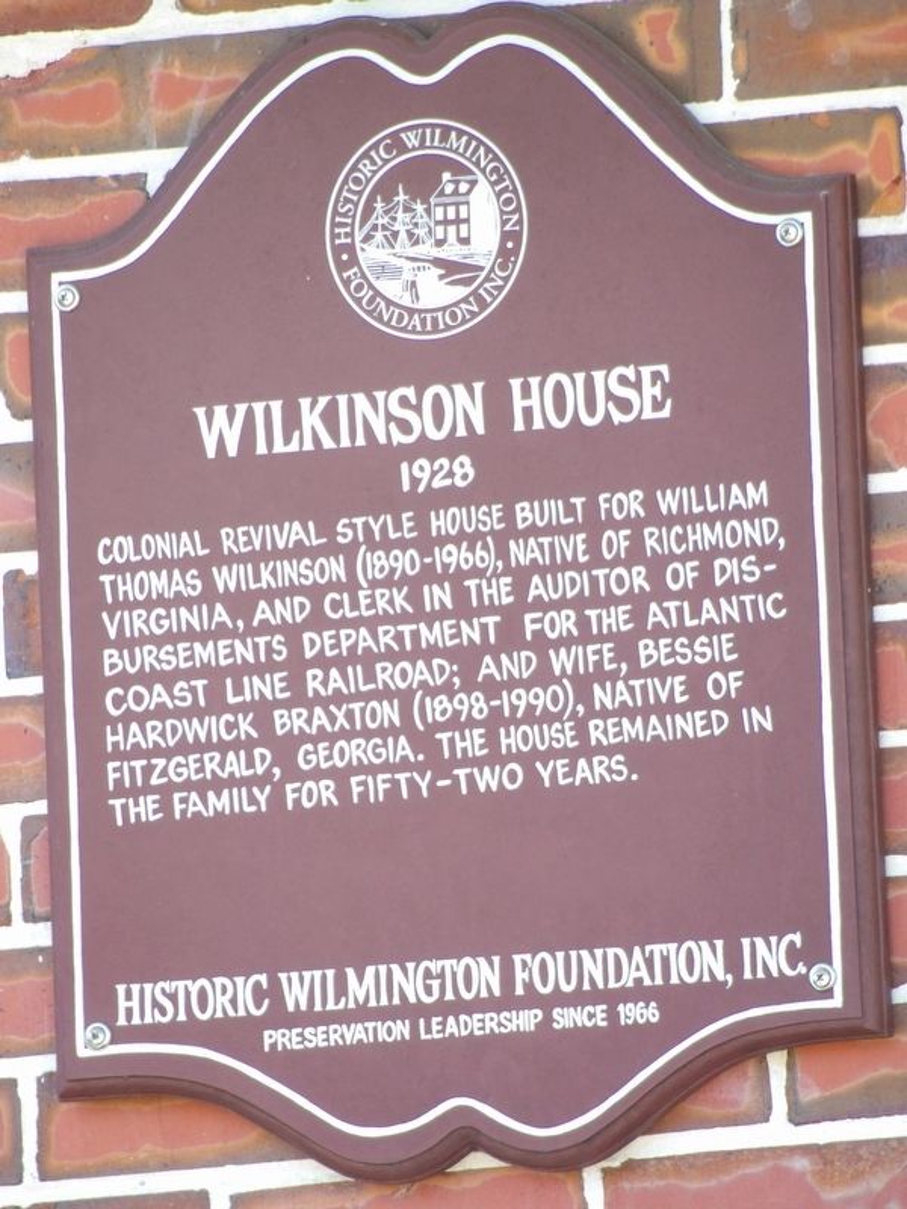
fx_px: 29625
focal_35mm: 848
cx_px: 454
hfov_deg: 1.8
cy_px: 604
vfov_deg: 2.3
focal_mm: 152.1
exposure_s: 1/50
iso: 216
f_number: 4.8
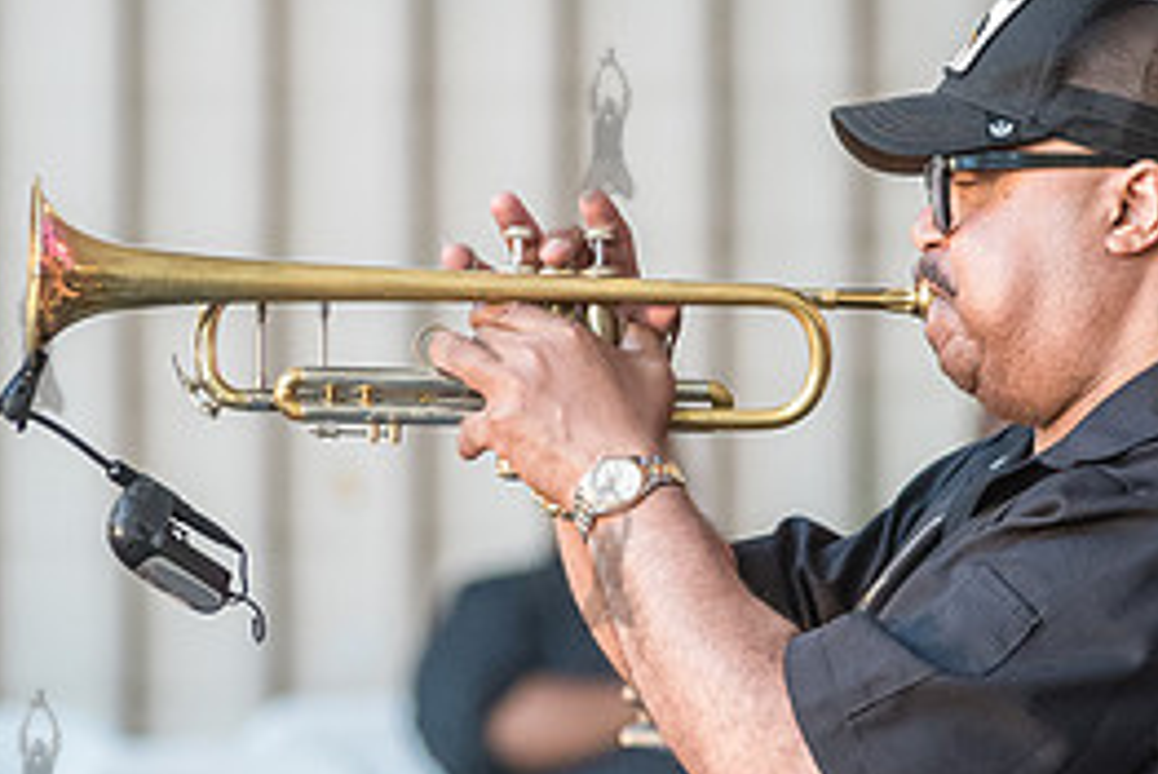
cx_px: 906
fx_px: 13742
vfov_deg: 3.2
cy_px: 509
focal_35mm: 427
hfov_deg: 4.8
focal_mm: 155
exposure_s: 1/400
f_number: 4
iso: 3200
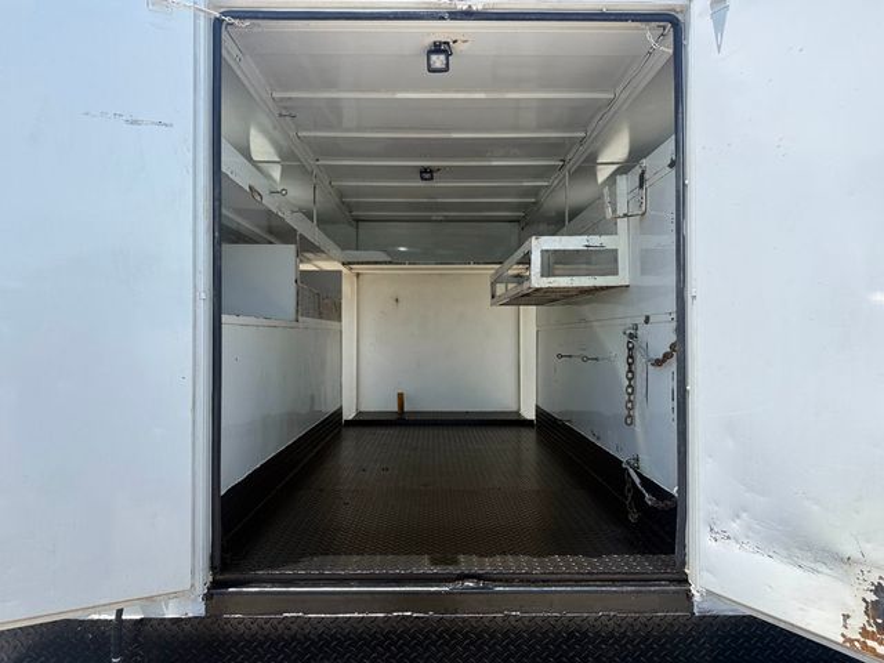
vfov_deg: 56.8
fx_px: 613
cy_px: 332
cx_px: 442
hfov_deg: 71.6
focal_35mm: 24
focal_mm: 6.76
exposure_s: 1/2445
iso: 80
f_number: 1.78
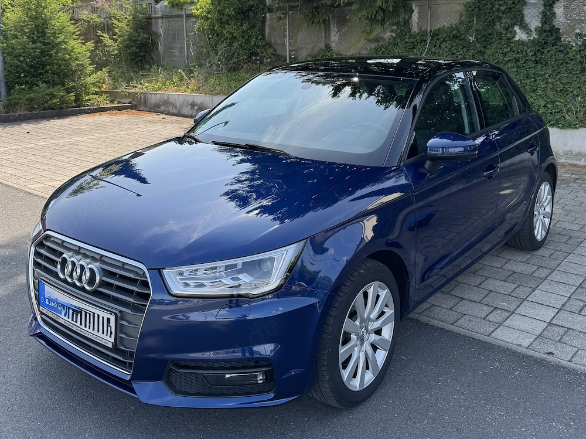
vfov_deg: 56.8
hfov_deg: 71.6
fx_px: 406
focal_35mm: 24
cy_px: 220
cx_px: 293
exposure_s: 1/1059
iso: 80
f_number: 1.78
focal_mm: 6.76
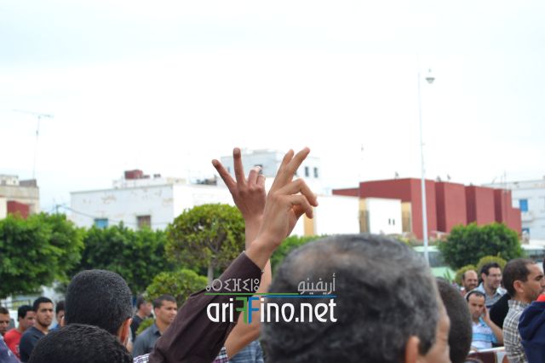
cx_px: 272
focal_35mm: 82
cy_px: 182
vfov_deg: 16.5
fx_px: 1248
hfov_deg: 24.6
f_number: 7.1
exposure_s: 1/200
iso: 100
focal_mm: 55
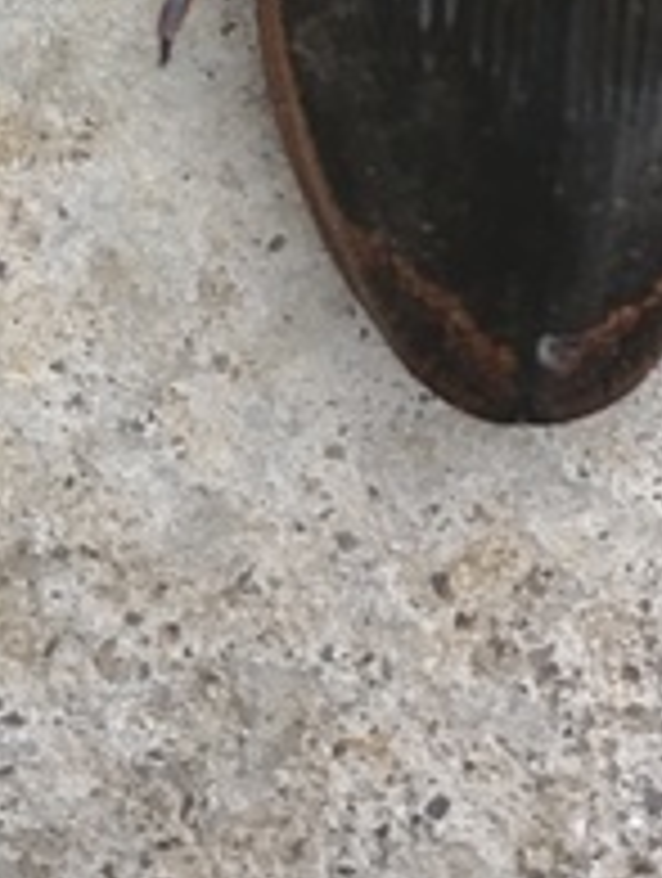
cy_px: -419
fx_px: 2414
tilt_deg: -84.4
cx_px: 536
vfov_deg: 18.4
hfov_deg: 15.5
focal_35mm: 95
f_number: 2.2
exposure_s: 1/33
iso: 40
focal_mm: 4.15
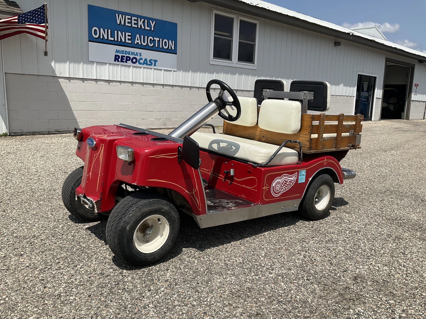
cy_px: 160
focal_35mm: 29
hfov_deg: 61.7
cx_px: 213
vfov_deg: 48.2
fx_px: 357
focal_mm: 3
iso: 25
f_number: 1.8
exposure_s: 1/3125
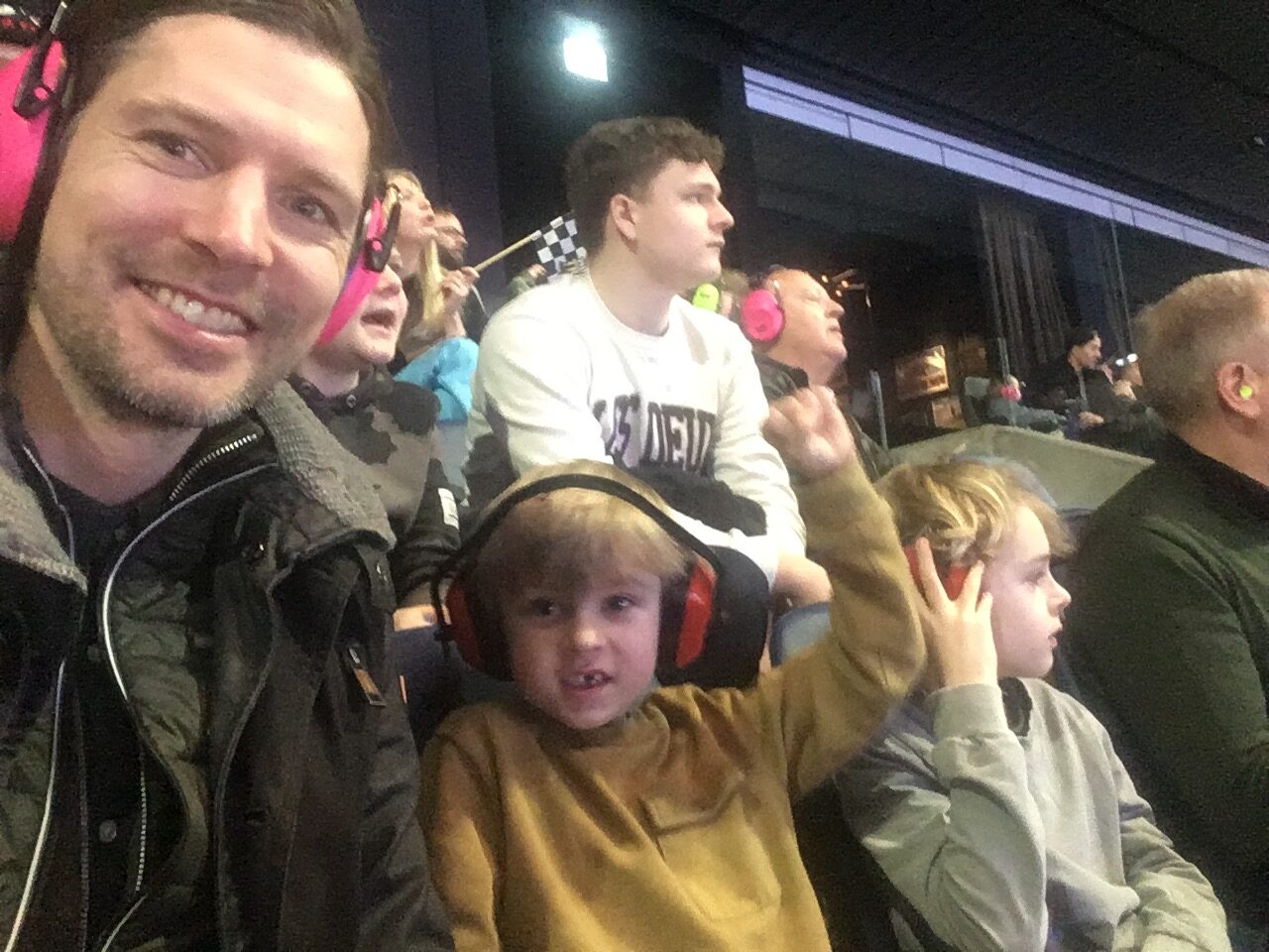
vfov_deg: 45.4
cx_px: 634
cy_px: 476
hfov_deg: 58.4
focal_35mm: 31
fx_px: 1136
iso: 640
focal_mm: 2.15
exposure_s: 1/17
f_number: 2.4
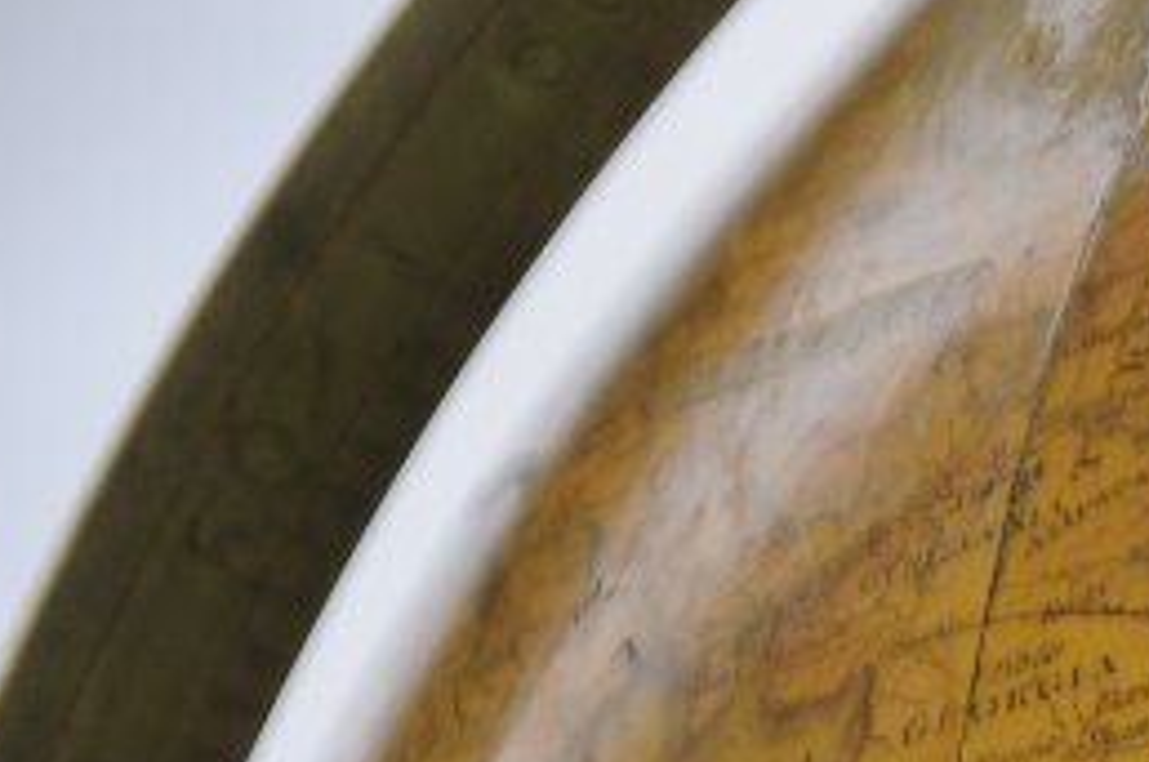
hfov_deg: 4.2
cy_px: 1232
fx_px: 15578
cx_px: 2605
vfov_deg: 2.8
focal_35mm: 489
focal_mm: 70
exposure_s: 1/50
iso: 200
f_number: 4
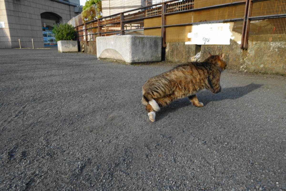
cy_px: 96
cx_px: 143
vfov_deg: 53.1
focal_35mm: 24
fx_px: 191
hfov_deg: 73.7
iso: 125
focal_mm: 8.8
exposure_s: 1/250
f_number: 4
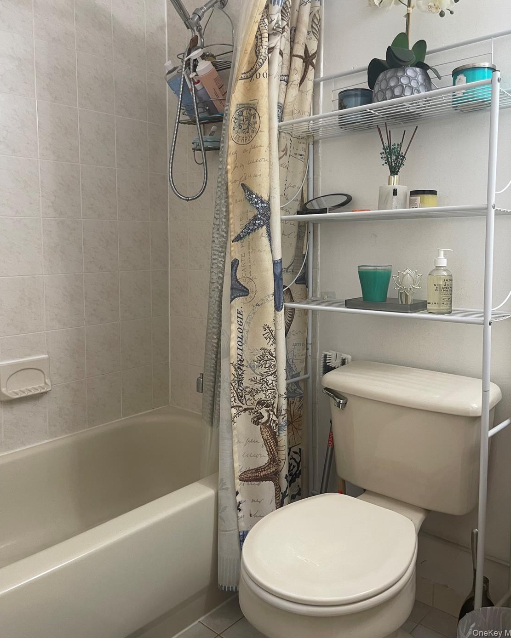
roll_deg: +1.1
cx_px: 260
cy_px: 286
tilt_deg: -3.9
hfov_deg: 53.2
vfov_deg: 63.9
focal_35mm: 27
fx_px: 510
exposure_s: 1/60
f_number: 1.6
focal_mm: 5.1
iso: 100
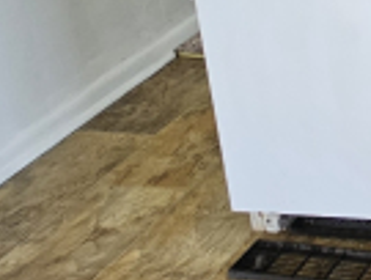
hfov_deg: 18.8
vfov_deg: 19.8
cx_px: 743
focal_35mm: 64
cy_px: -148
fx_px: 688
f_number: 2.2
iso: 125
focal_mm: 2.2
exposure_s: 1/60
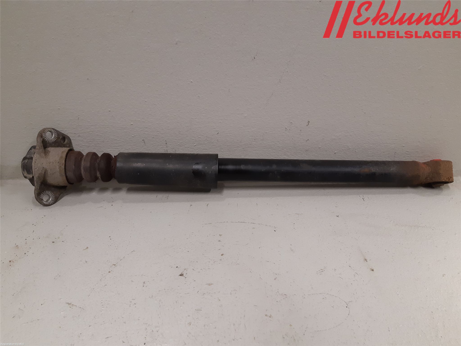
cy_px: 173
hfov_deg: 67.3
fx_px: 346
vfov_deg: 53.1
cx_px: 230
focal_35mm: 26
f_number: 1.7
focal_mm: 3.93
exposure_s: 1/50
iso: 125
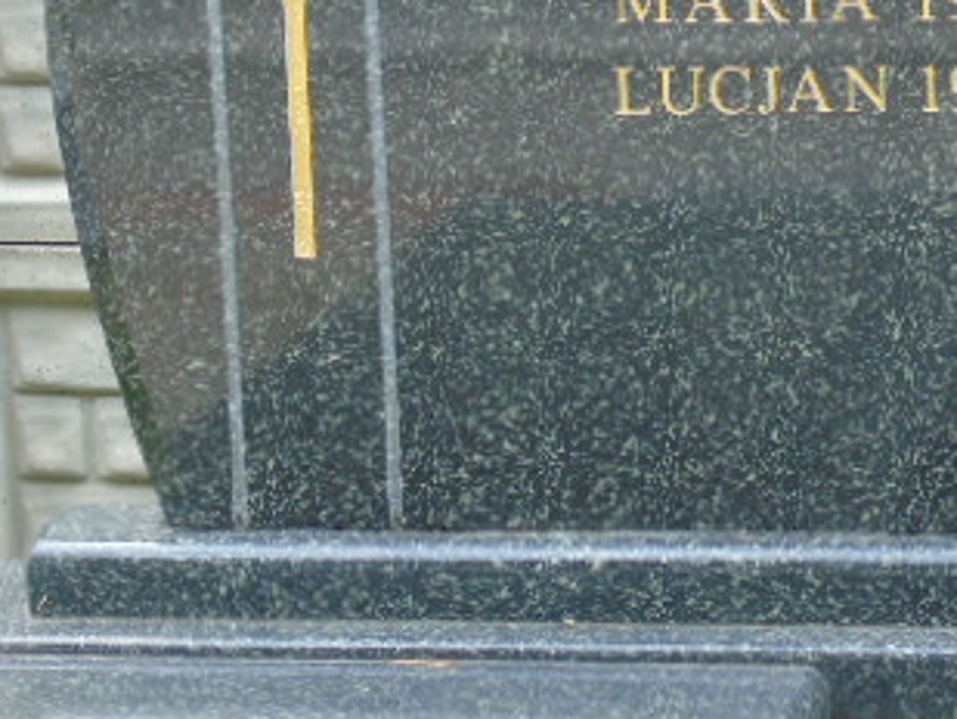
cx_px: 675
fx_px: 4066
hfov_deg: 13.4
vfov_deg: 10.1
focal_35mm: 147
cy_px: 236
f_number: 4.7
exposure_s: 1/30
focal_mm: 13
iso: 80
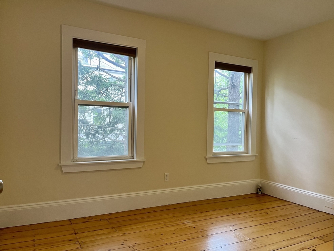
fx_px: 261
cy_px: 130
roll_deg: +0.4
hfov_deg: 65.3
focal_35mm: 27
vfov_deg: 51.4
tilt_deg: -0.6
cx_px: 163
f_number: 1.6
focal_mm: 5.1
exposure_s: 1/60
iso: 200
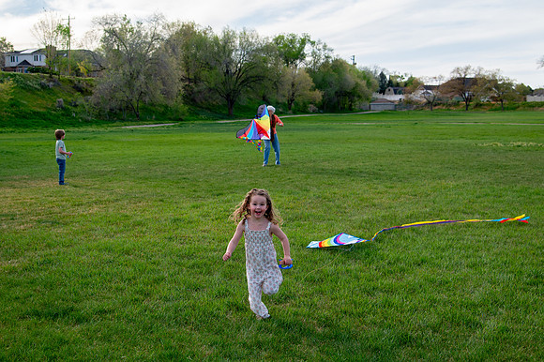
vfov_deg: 26.9
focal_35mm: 50
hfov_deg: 39.6
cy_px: 139
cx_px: 237
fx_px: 754
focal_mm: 38
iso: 200
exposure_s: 1/800
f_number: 5
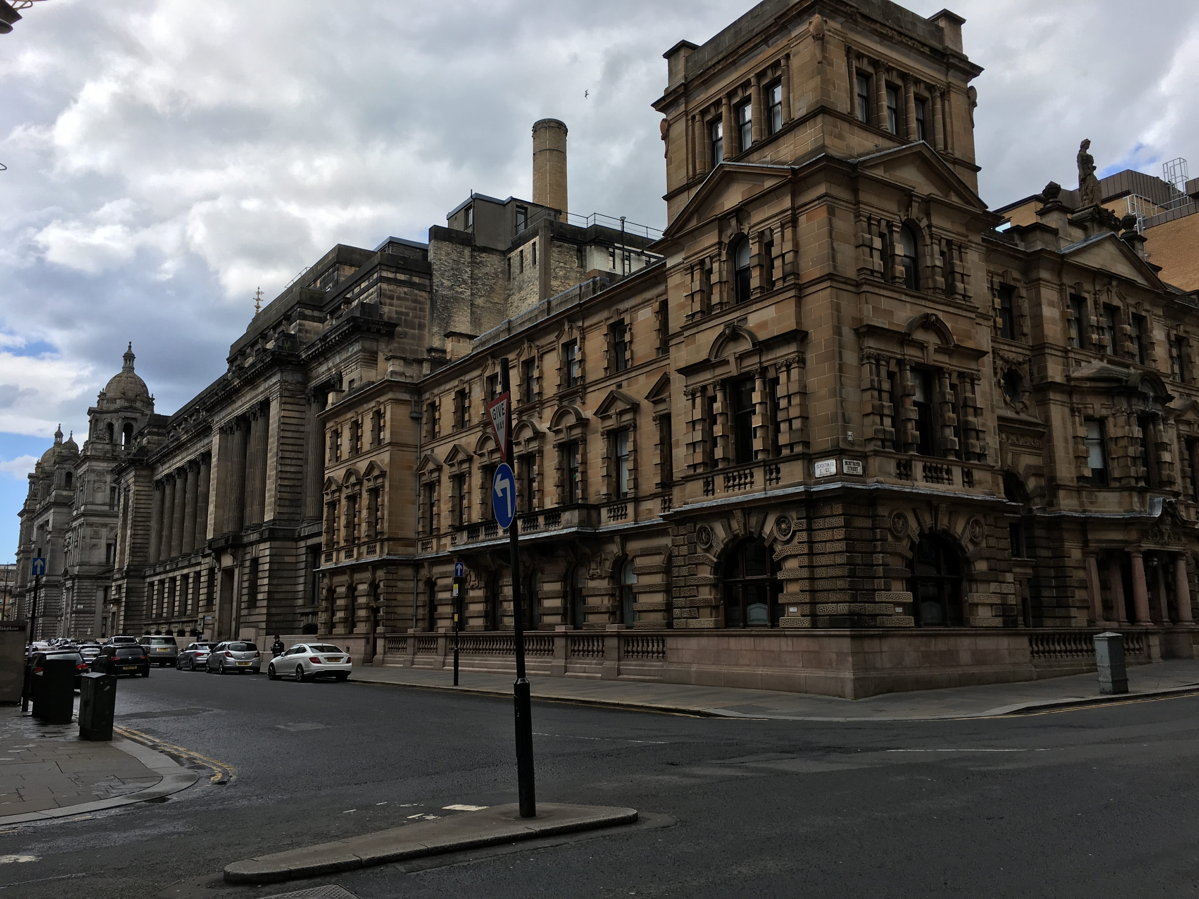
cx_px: 600
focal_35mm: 29
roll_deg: +0.3
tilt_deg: +11.8
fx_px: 1004
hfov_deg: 61.7
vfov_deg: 48.2
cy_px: 450
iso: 25
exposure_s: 1/1603
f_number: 2.2
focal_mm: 4.15
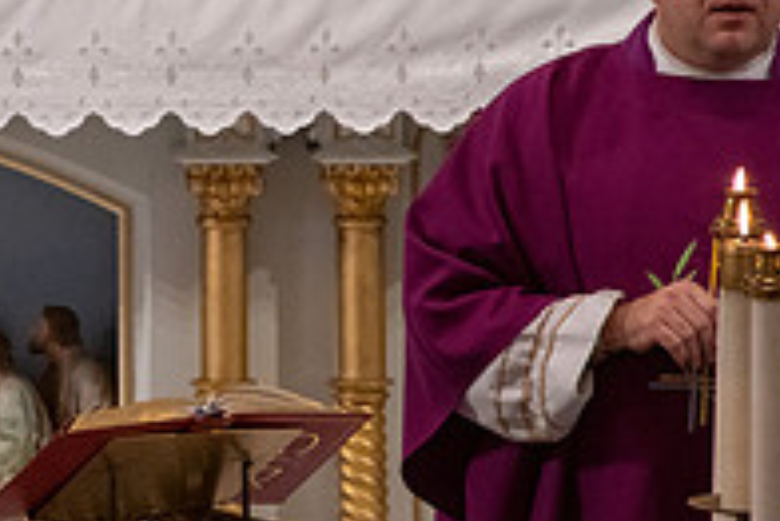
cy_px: 121
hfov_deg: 2.2
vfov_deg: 1.5
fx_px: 19904
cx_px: -203
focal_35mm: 918
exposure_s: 1/100
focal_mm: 300
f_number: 9
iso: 4000
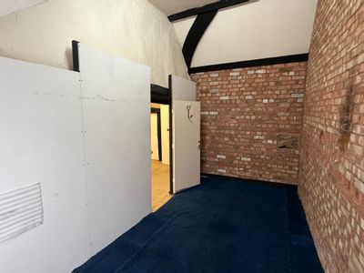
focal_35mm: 14
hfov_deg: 102.1
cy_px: 136
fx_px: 147
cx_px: 182
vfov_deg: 85.7
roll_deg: +0.8
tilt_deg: -8.1
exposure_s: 1/50
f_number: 2.2
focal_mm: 2.22
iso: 250
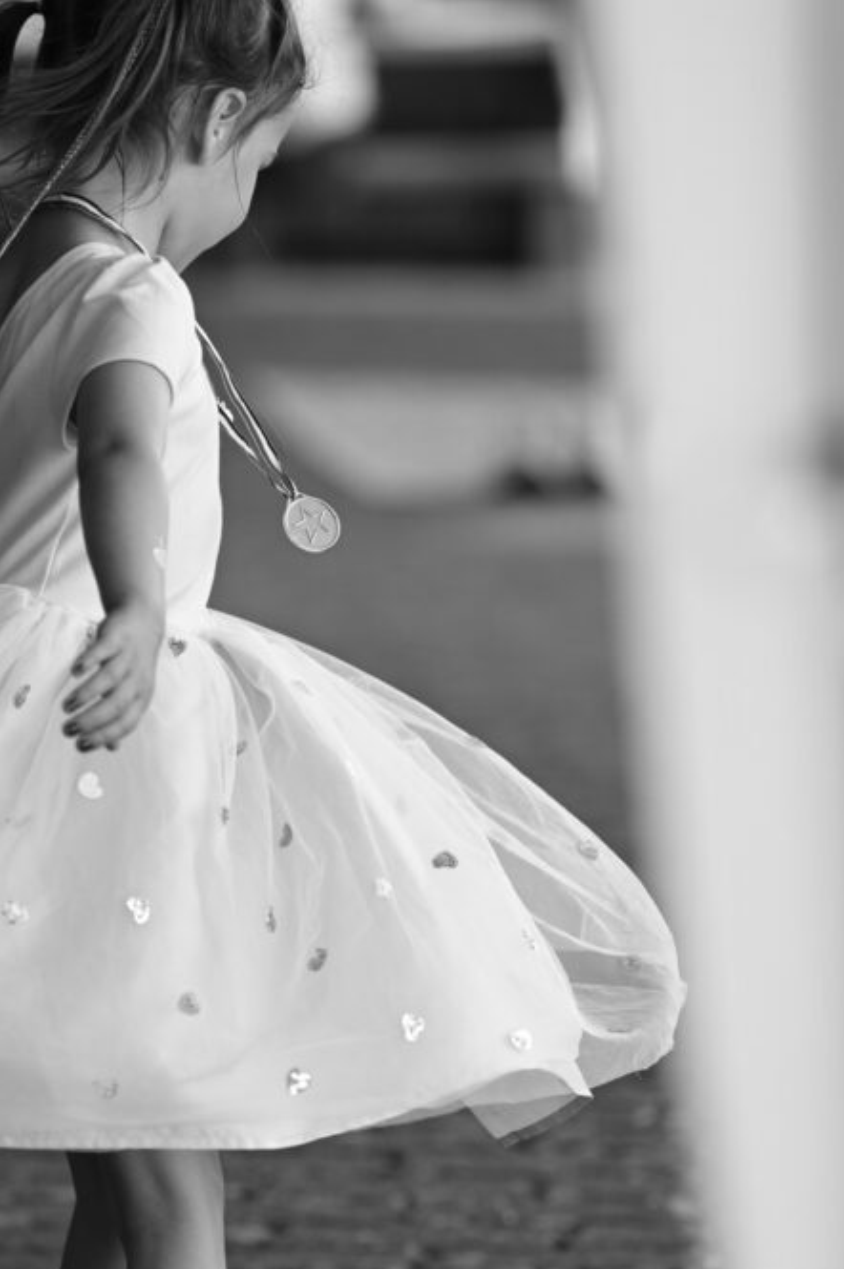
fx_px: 10853
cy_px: 687
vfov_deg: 6.7
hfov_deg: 4.5
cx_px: 390
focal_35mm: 308
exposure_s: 1/1600
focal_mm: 200
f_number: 3.5
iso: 560
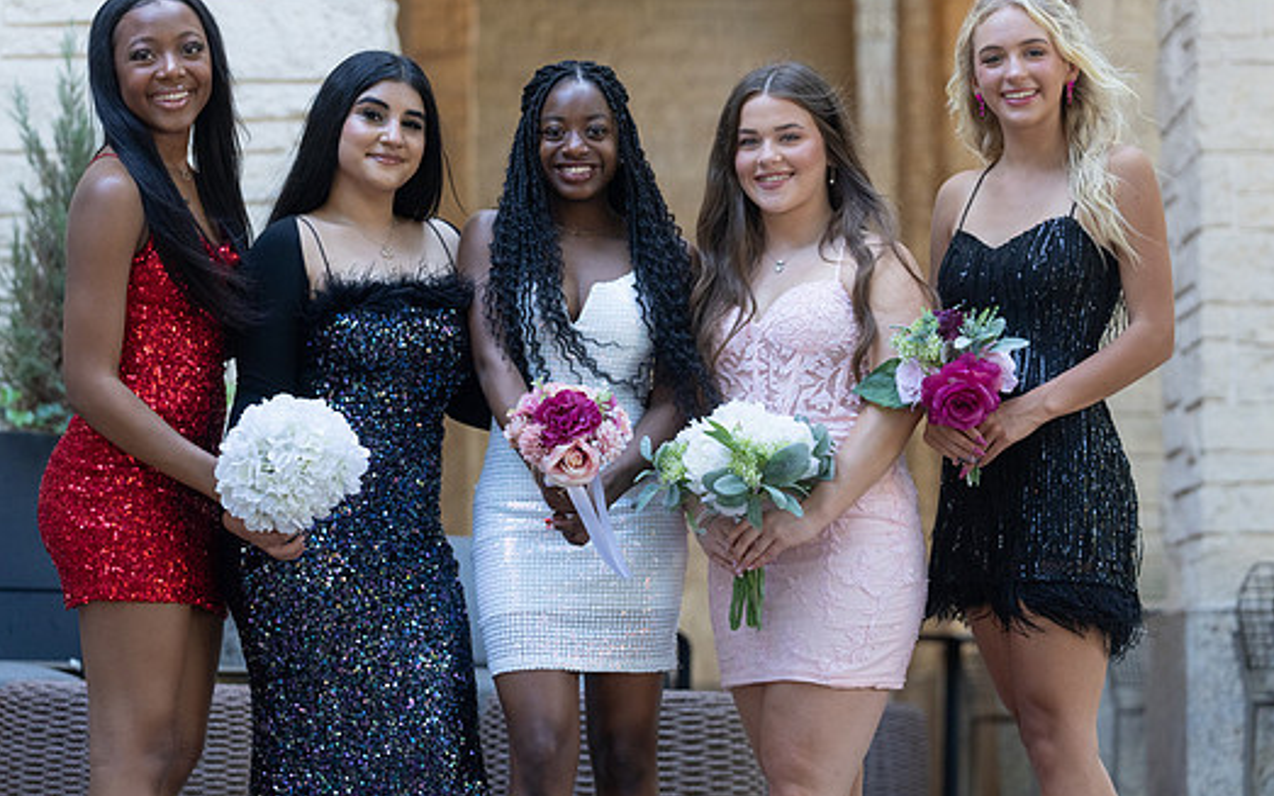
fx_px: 4723
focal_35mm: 136
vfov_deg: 9.6
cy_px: 342
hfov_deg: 15.4
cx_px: 542
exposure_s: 1/320
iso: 1600
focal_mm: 111
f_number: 4
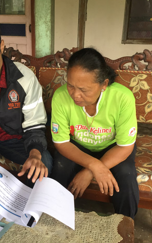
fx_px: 278
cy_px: 122
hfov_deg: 30.0
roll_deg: +1.0
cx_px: 36
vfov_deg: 47.2
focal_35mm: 42
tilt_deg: -20.4
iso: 32
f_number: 2.2
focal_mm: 4.15
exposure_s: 1/33
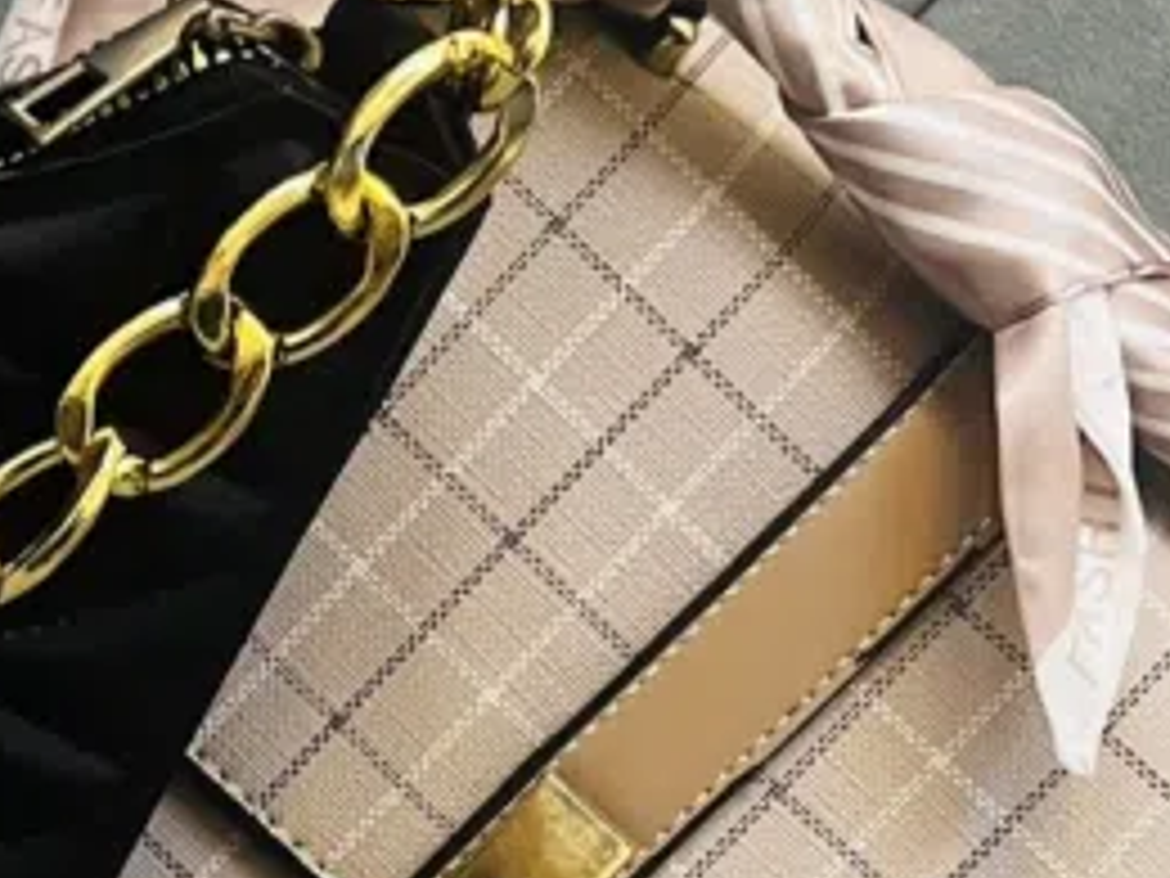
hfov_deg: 27.9
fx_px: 2163
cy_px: 698
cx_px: -86
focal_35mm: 64
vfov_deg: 22.6
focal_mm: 5.1
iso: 400
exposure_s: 1/50
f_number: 1.6
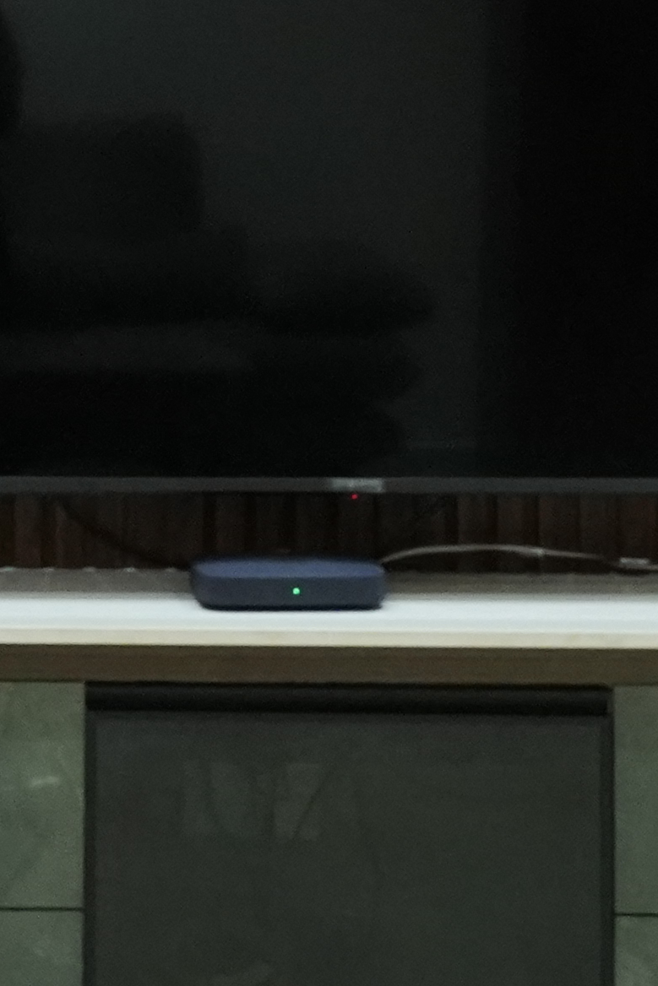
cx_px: -65
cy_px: -410
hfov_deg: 9.0
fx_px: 4154
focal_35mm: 152
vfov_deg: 12.9
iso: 5000
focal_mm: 29.5
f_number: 9
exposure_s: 1/100
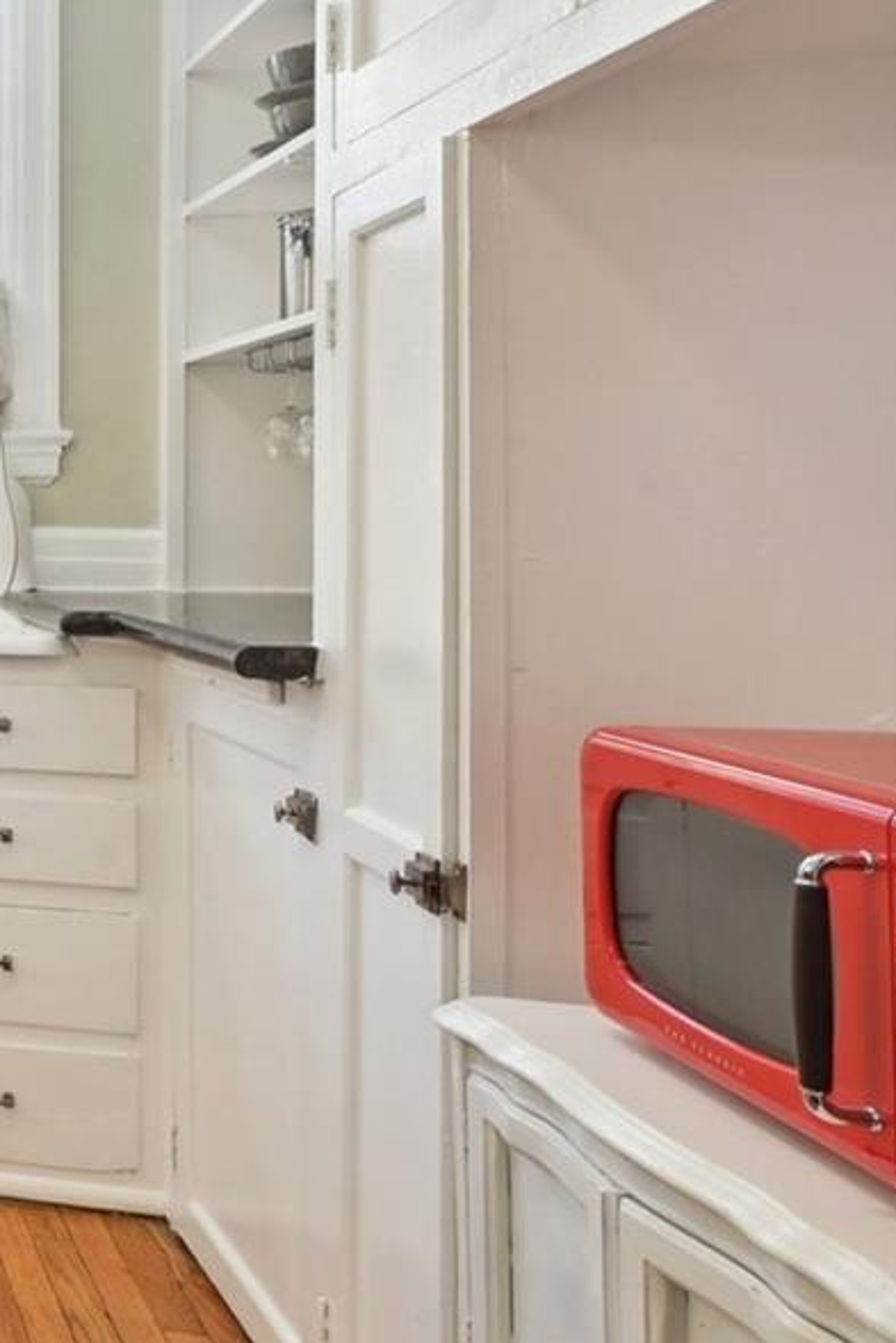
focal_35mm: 38
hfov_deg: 21.2
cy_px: 499
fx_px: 1418
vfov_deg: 50.2
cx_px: -766
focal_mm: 14
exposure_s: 1/10
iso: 400
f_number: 11
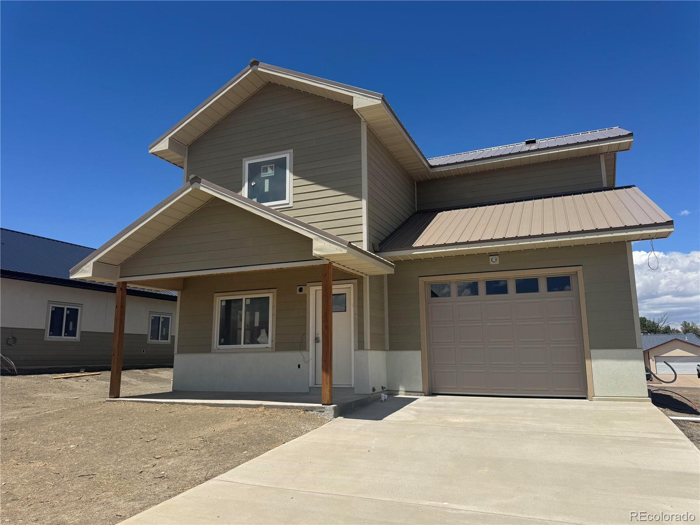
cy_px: 262
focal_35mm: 24
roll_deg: +0.4
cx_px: 350
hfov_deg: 71.6
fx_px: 485
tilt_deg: +9.7
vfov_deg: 56.8
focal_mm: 6.76
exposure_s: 1/6410
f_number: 1.78
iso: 80
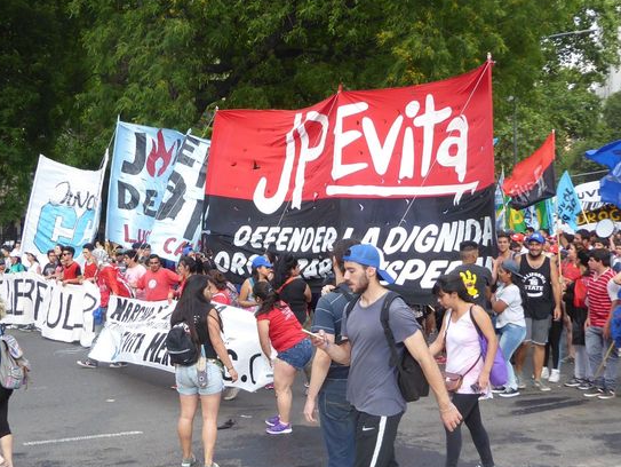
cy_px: 288
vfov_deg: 27.5
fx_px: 951
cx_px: 238
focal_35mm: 53
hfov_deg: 36.0
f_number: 3.7
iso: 160
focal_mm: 6.3
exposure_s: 1/250
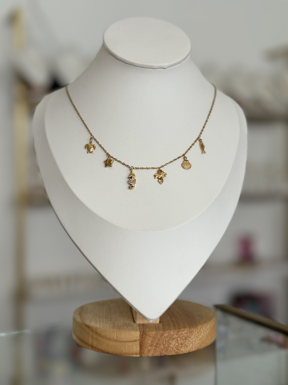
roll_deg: +0.2
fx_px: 532
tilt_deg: -1.8
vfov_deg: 39.7
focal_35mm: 48
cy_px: 192
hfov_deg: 30.3
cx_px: 144
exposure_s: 1/218
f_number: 1.78
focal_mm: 6.76
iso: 50
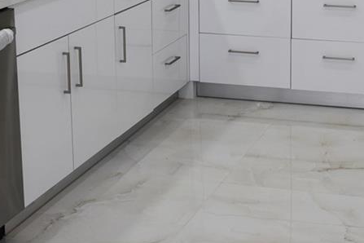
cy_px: -11
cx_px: 215
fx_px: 869
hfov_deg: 23.6
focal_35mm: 86
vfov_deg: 15.5
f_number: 6.3
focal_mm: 24
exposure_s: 1/125
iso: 400
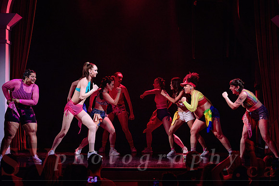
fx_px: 880
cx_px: 158
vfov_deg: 12.1
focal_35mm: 114
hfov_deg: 18.0
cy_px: 80
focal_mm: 100
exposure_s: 1/250
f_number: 2.8
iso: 1600
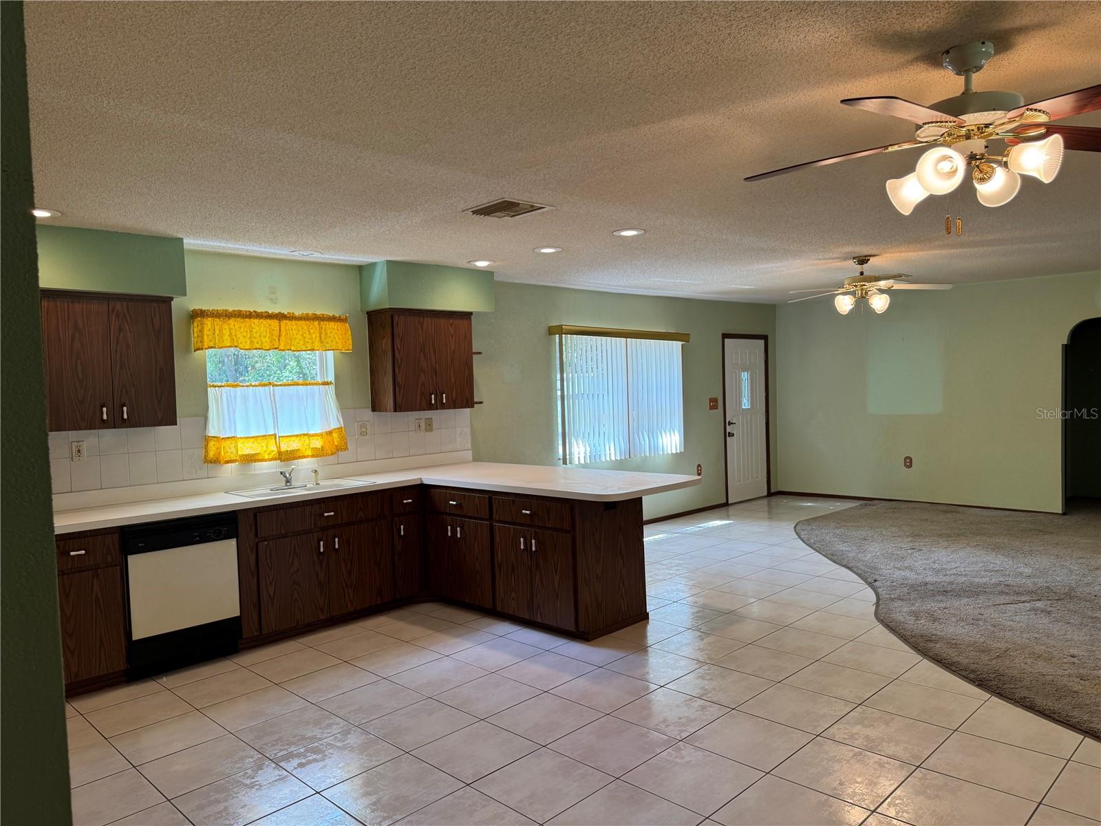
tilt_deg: -3.2
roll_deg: +2.2
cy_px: 413
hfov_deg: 71.6
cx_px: 550
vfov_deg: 56.8
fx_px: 763
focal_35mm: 24
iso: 100
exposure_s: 1/120
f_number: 1.78
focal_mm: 6.76
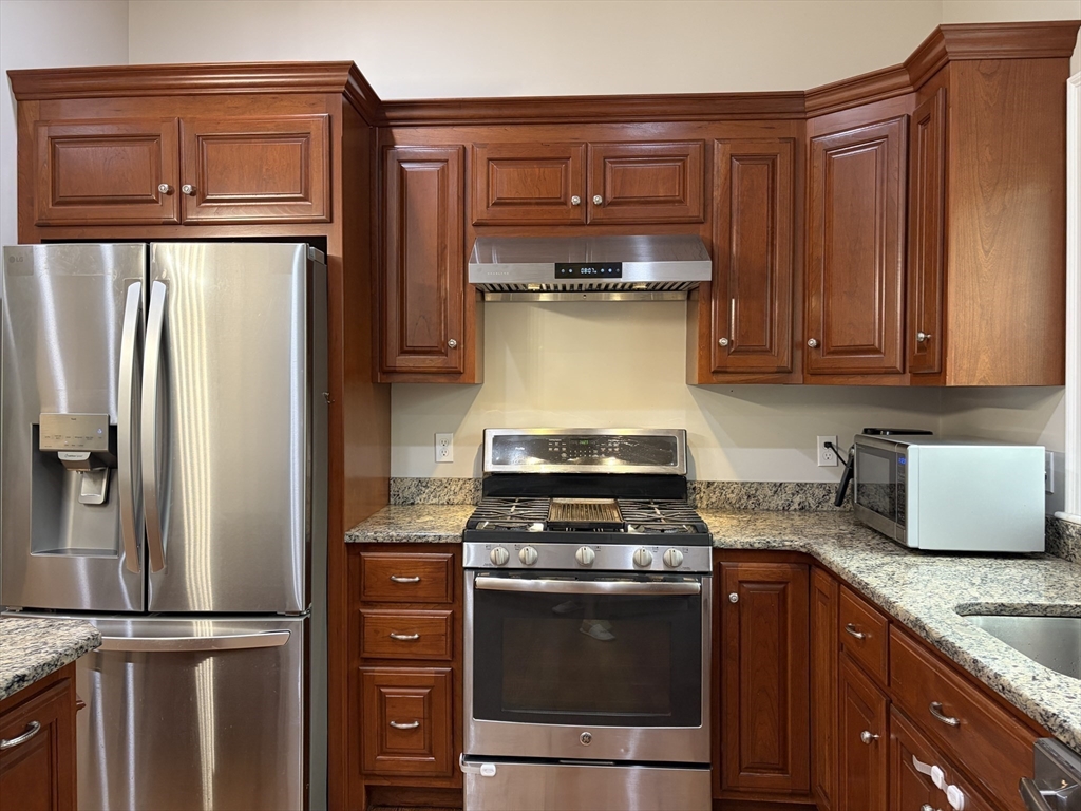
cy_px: 406
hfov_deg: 67.3
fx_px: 812
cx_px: 540
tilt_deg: -0.8
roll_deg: -0.3
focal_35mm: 26
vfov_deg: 53.1
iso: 160
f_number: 1.6
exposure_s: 1/60
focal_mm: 5.96
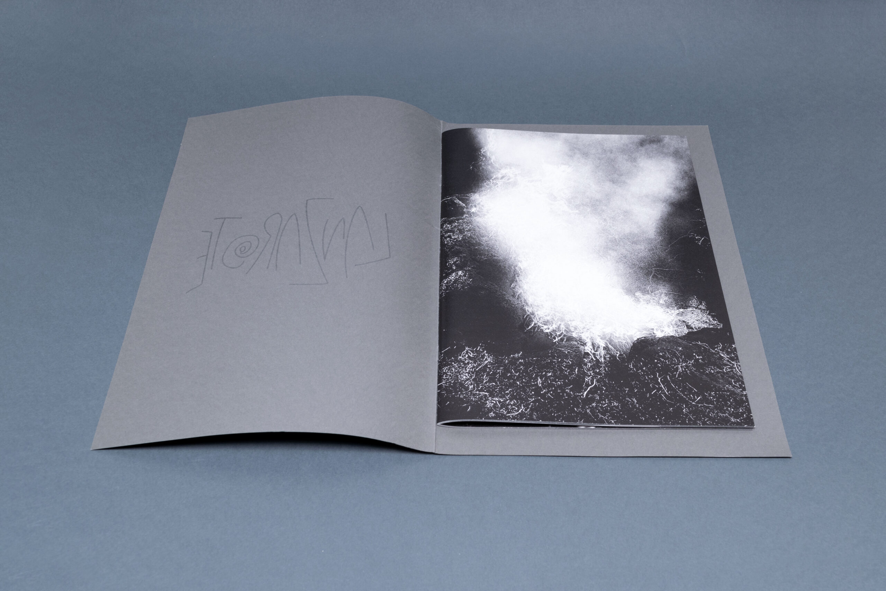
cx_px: 443
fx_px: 1034
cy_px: 296
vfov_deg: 31.9
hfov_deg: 46.4
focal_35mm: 42
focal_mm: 28
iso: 200
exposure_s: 1/125
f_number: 8
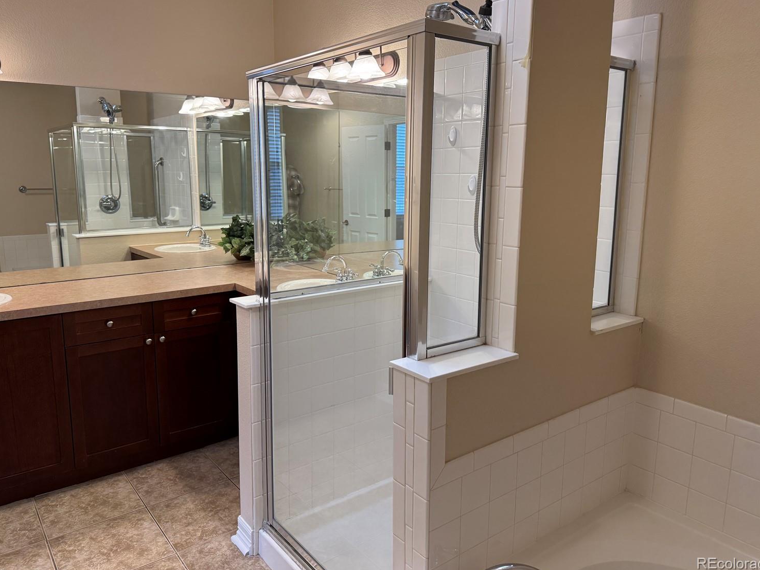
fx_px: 571
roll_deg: +0.1
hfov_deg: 67.3
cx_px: 368
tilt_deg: -9.8
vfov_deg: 53.0
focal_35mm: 26
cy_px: 265
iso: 200
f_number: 1.78
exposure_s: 1/120
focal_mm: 6.76
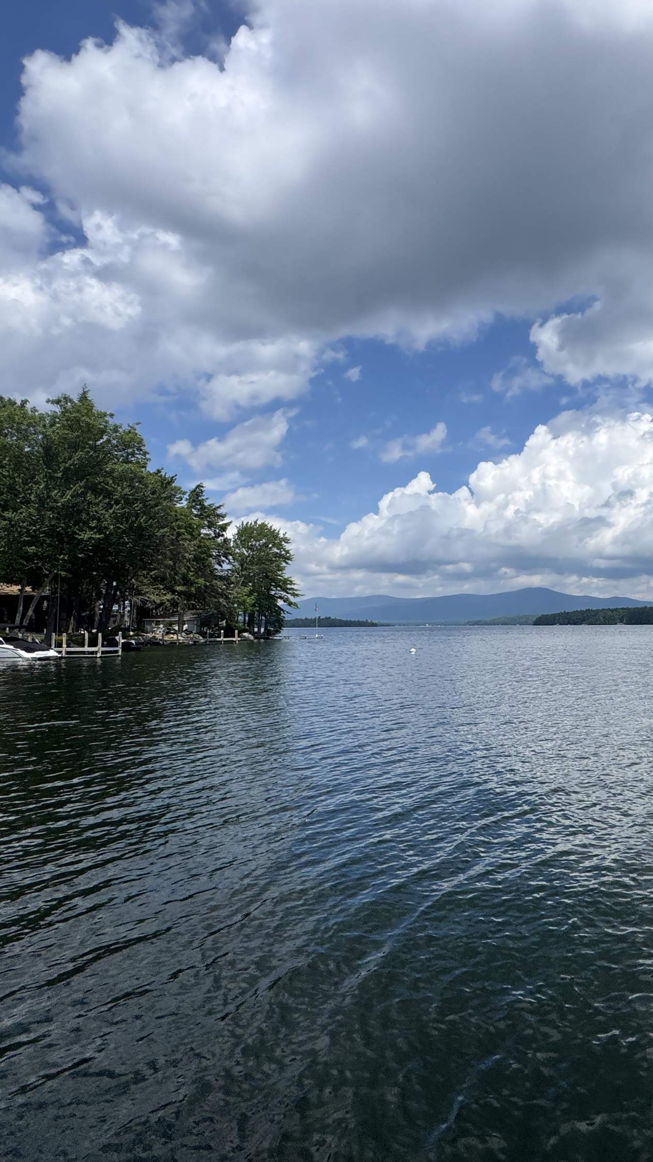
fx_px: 646
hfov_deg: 49.8
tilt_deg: +3.1
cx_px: 540
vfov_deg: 83.8
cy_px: 588
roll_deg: +1.2
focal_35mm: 21
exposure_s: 1/3906
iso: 50
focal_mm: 2.22
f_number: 2.2
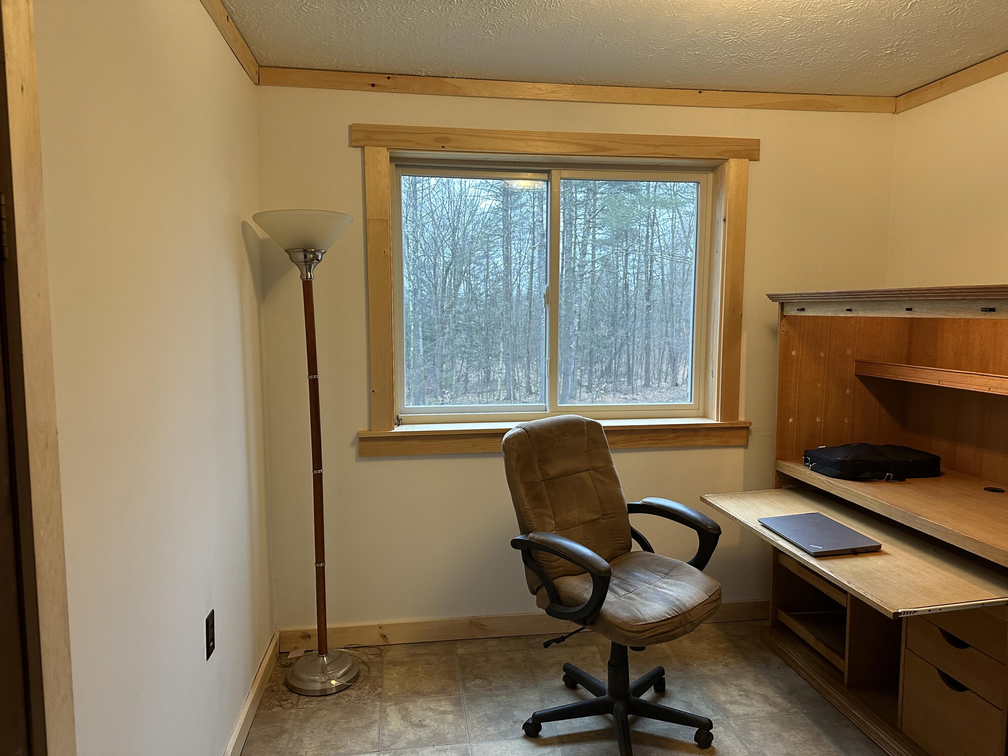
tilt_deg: -5.0
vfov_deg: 56.8
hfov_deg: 71.6
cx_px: 504
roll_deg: -0.2
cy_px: 378
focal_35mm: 24
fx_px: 699
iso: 320
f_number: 1.78
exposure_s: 1/60
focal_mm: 6.86
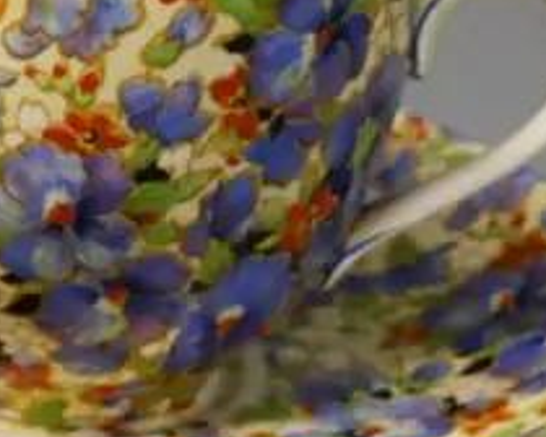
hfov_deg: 10.9
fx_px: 2618
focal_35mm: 162
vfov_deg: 9.5
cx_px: -520
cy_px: 55
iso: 3200
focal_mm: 17
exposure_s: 1/160
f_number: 5
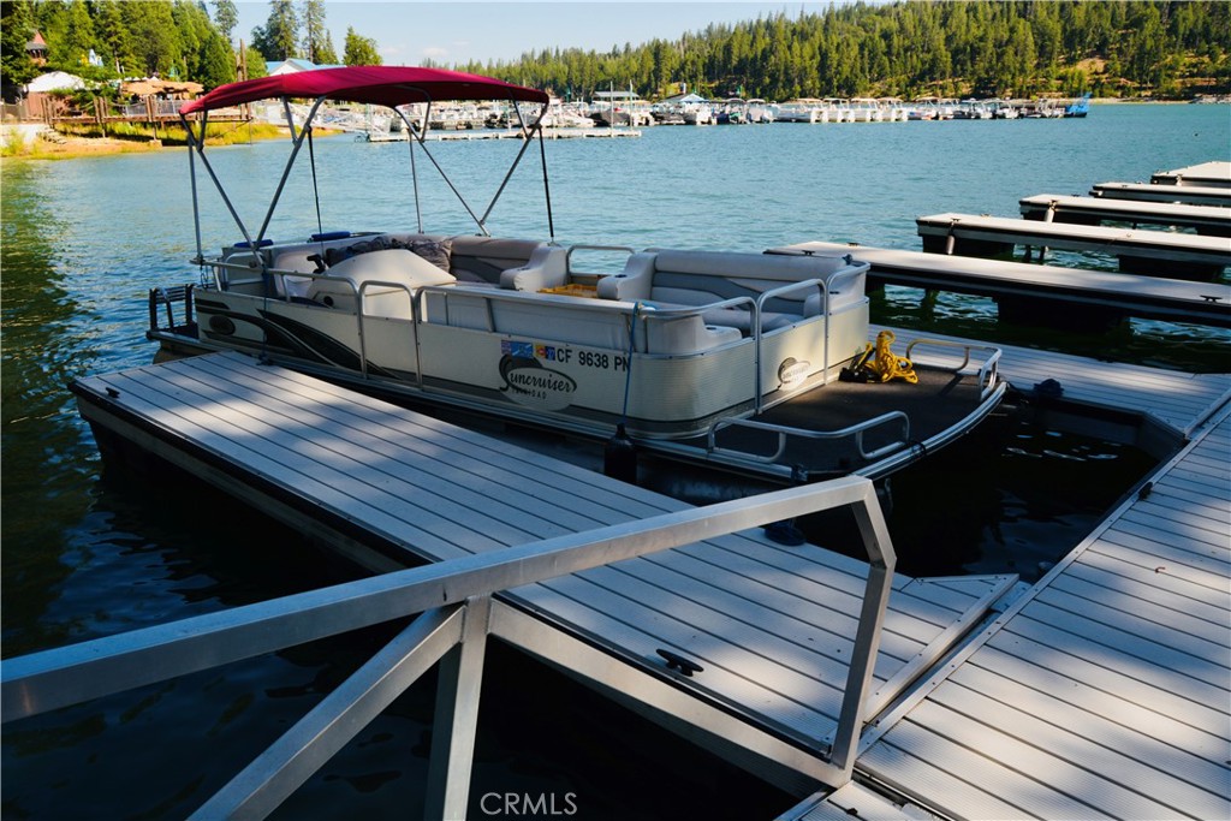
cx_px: 616
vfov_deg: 45.7
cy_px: 410
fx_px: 975
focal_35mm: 28
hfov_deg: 64.5
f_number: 10
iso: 360
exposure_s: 1/250
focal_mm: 19
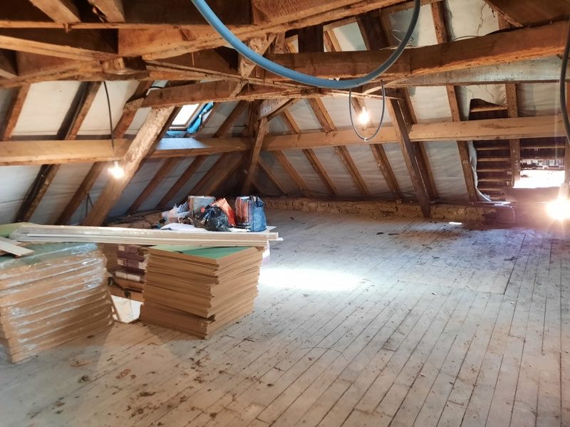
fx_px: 412
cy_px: 214
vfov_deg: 54.9
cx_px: 285
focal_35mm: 25
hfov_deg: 69.4
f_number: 2
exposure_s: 1/50
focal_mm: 4.6
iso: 320
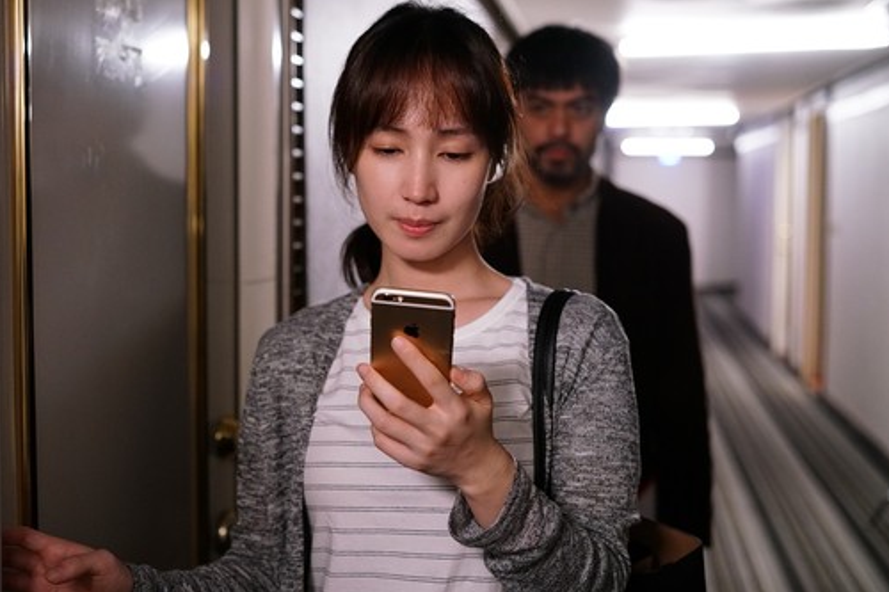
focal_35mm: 48
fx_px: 1185
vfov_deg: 28.0
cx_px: 368
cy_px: 267
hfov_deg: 41.0
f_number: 2.2
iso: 4000
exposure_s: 1/100
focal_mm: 40
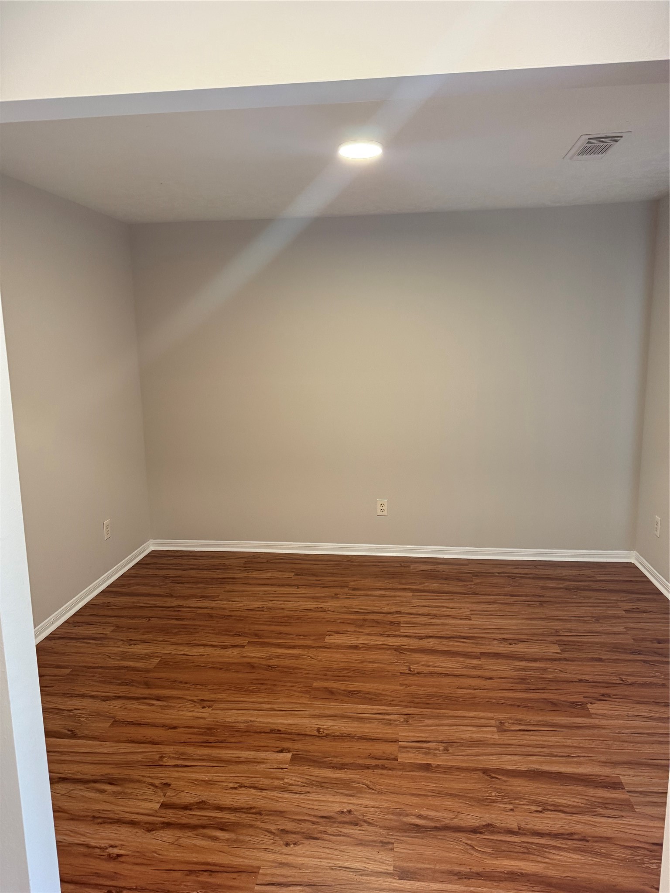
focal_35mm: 24
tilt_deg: -10.0
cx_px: 335
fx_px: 619
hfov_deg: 56.8
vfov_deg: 71.6
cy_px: 446
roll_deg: +0.9
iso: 250
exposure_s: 1/60
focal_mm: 6.76
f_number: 1.78
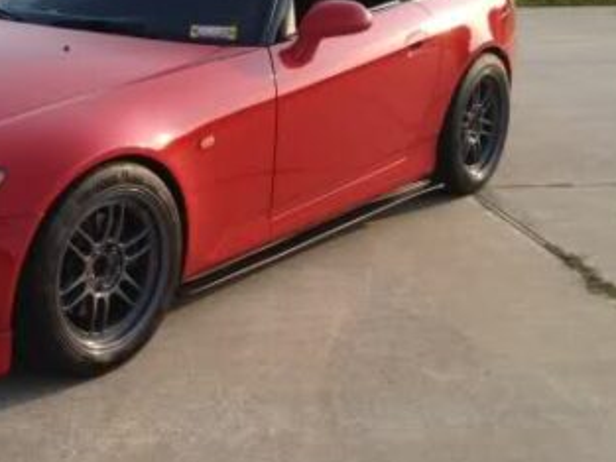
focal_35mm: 67
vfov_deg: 21.9
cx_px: 96
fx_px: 1193
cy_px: 163
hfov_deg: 28.2
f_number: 2.4
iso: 64
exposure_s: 1/699
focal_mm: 4.28
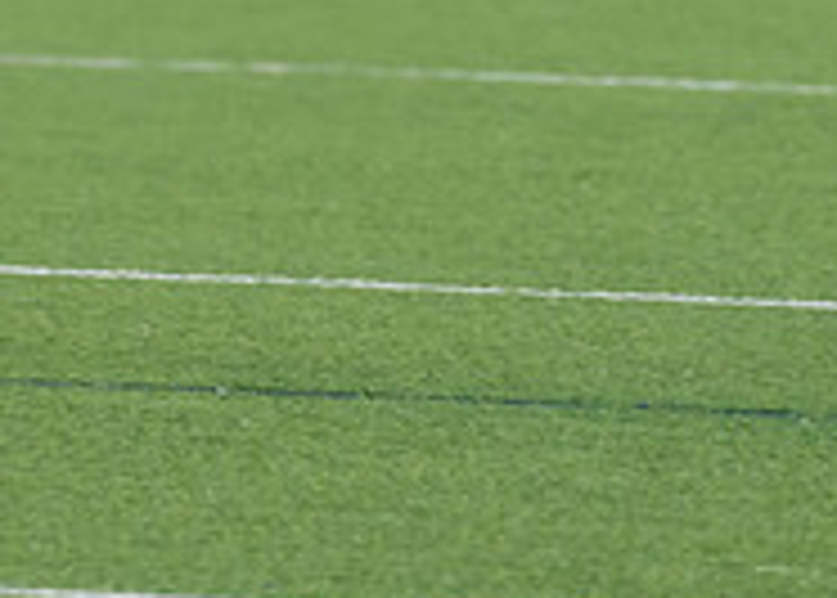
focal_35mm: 756
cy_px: -477
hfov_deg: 2.7
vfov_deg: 1.9
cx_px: -168
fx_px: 17978
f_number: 2.8
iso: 640
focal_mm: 153
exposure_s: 1/1000
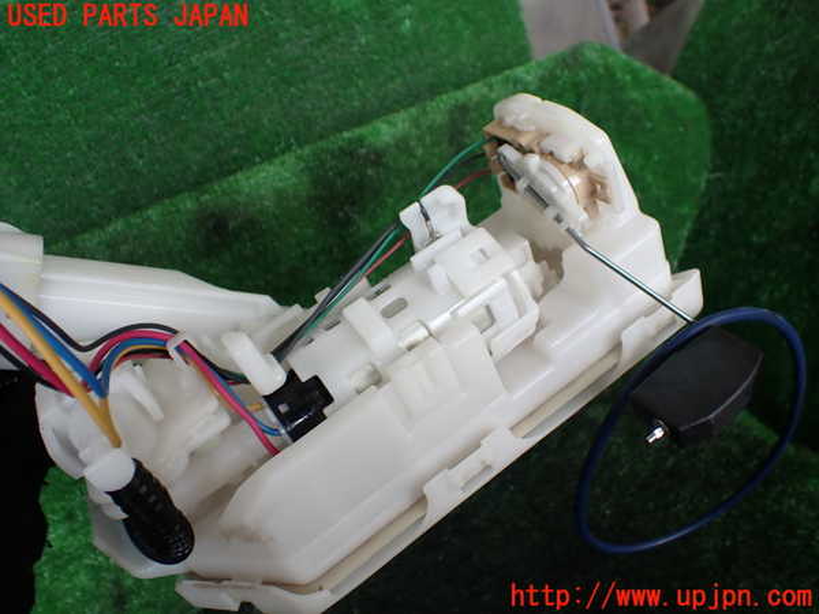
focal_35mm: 30
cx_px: 410
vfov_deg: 46.8
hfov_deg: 60.0
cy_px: 307
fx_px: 710
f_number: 2.3
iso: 100
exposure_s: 1/160
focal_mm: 5.4
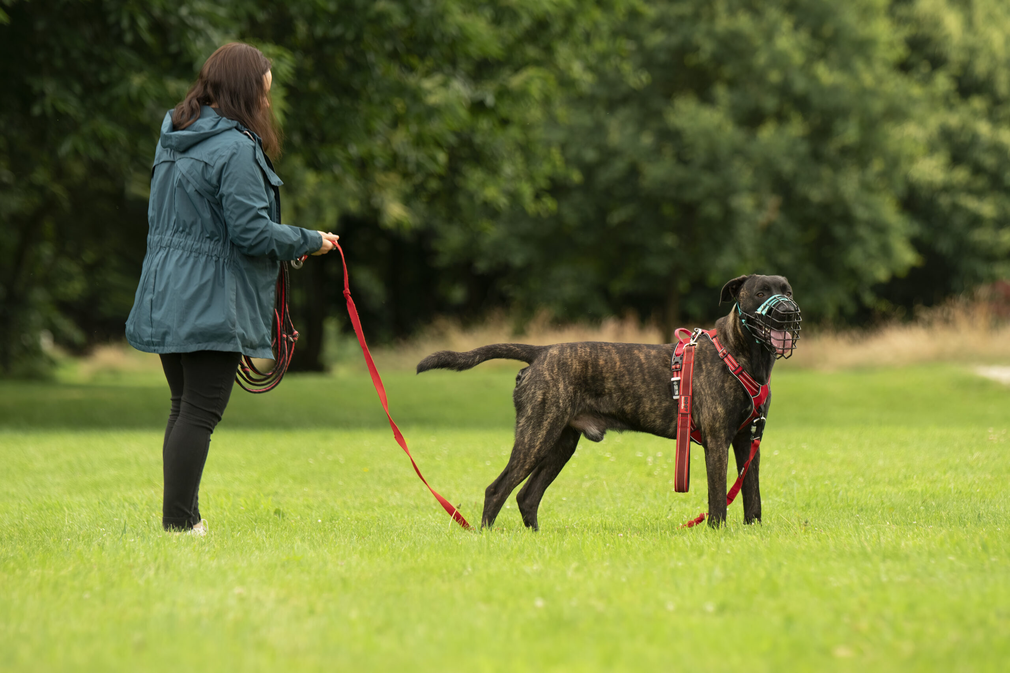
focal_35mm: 232
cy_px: 336
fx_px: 6523
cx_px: 505
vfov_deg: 5.9
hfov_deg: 8.9
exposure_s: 1/640
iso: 500
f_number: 3.2
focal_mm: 155
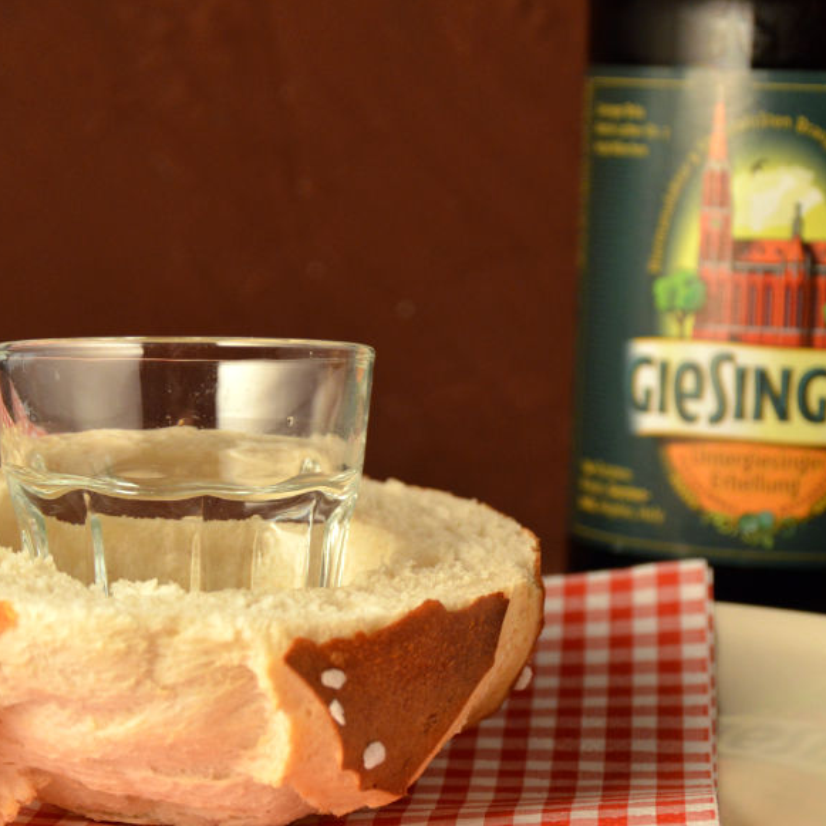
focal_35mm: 114
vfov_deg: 15.3
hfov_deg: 15.3
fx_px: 3078
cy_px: 457
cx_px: 520
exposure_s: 1/200
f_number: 7.1
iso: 800
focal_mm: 52
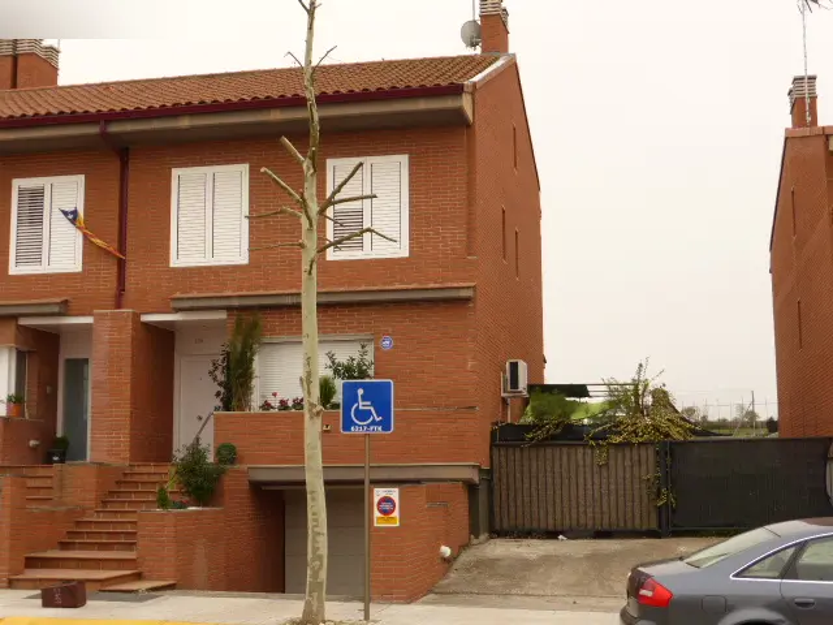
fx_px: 1227
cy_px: 312
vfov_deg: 28.6
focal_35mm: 51
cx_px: 416
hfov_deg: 37.5
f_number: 4.4
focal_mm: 9
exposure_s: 1/200
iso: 100
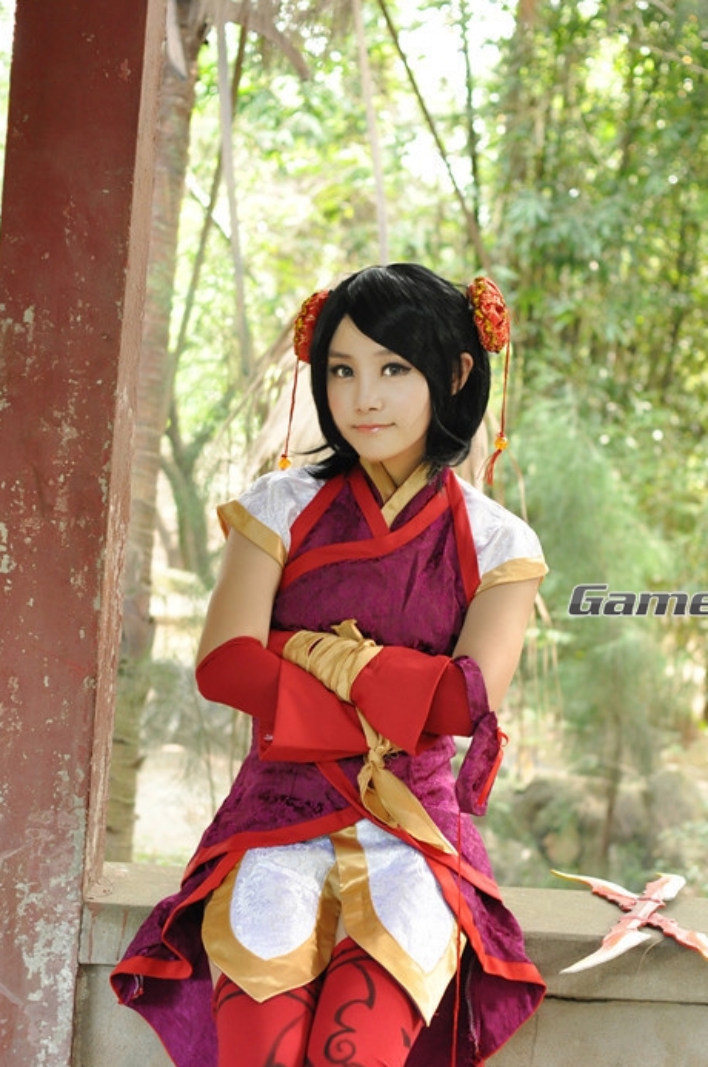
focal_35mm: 61
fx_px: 1792
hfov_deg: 22.3
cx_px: 386
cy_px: 600
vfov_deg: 33.1
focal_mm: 35
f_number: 2.5
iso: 1250
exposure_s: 1/100
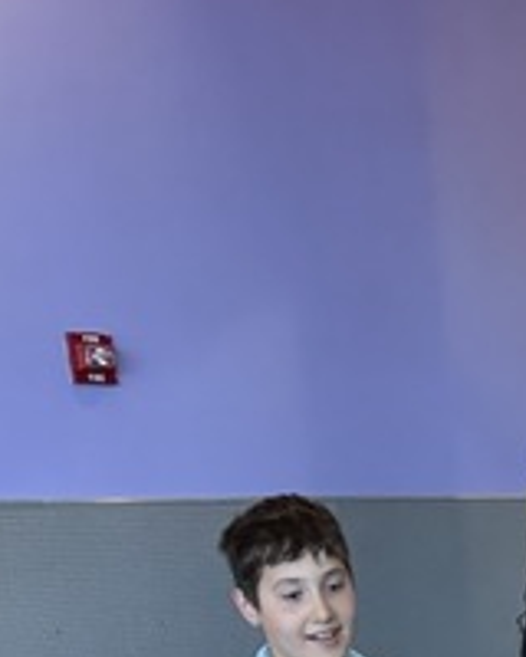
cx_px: 700
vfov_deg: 17.5
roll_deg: -1.3
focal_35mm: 95
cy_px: 1059
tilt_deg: -10.6
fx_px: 1849
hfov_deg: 15.4
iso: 500
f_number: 1.6
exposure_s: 1/60
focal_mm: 5.96
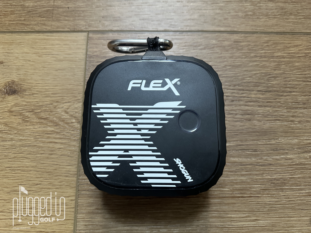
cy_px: 116
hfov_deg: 71.6
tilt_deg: -79.3
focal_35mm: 24
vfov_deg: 56.8
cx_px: 156
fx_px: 216
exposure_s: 1/60
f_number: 1.78
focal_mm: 6.86
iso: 400
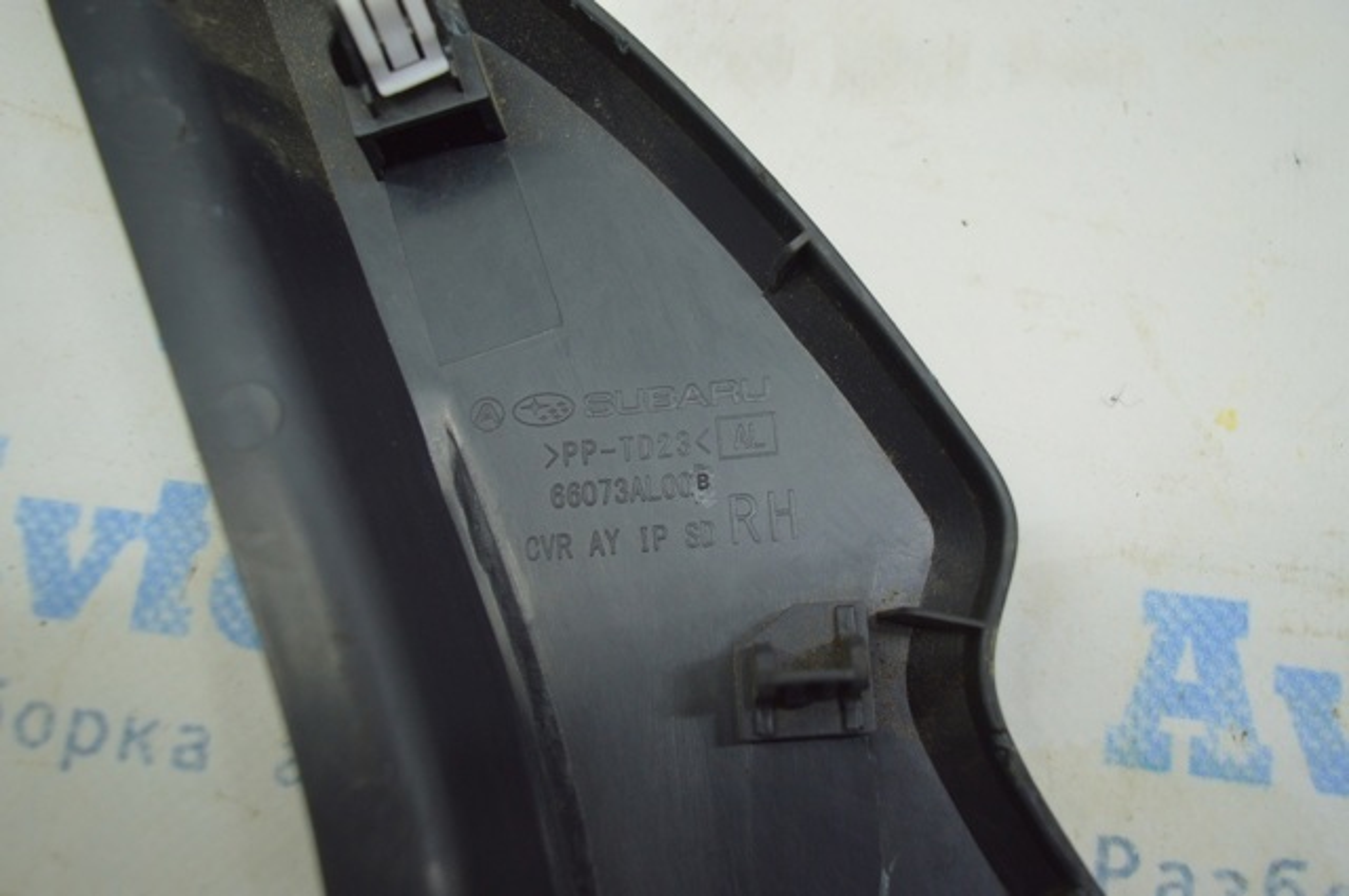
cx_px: 674
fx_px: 1347
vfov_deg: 36.8
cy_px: 448
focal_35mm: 36
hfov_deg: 53.2
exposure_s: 1/60
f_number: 4
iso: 400
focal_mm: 24
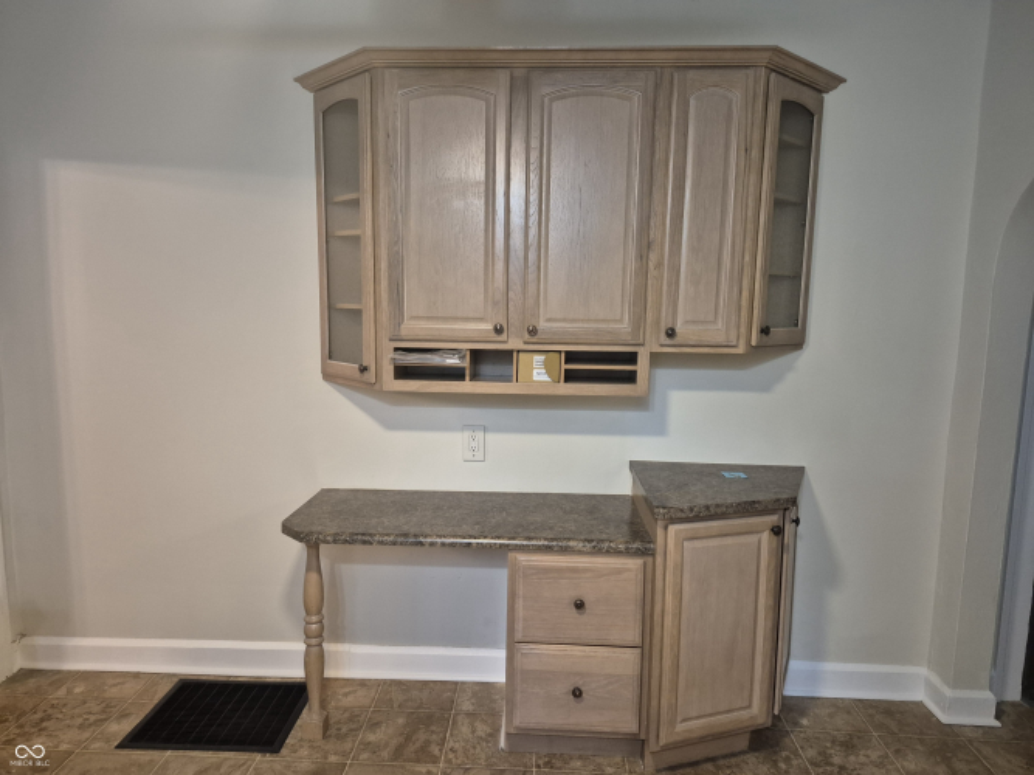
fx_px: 687
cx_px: 517
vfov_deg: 58.9
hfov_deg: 73.9
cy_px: 388
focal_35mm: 23
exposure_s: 1/60
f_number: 1.8
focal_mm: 5.4
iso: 800
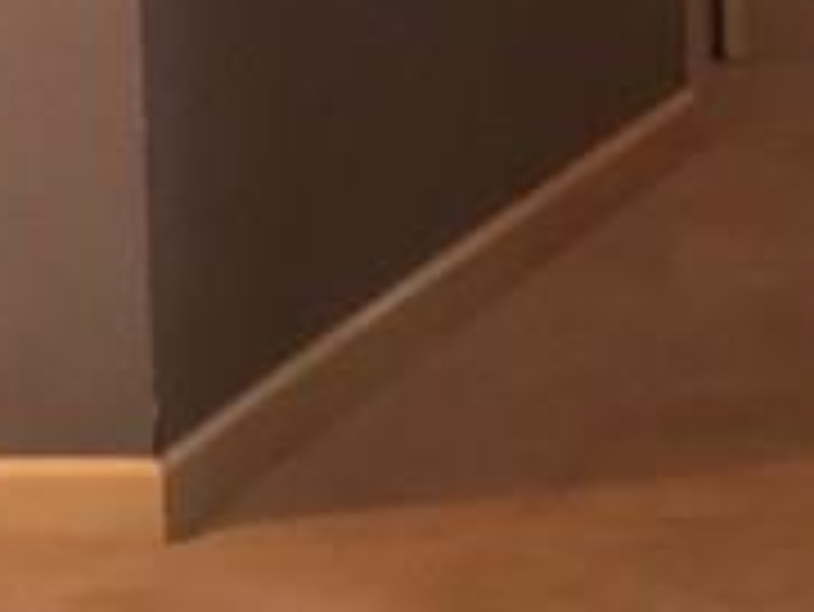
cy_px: 45
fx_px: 6918
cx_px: 2240
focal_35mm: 294
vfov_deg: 5.1
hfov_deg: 6.3
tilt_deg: -7.7
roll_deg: +0.4
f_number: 2.4
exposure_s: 1/15
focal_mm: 6
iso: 160
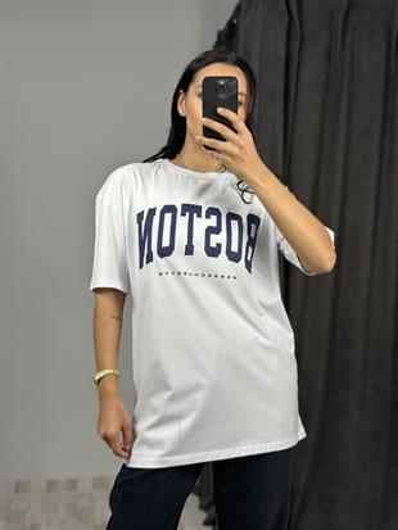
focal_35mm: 48
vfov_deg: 39.6
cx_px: 199
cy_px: 265
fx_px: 735
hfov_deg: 30.3
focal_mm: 6.86
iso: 64
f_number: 1.78
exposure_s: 1/102
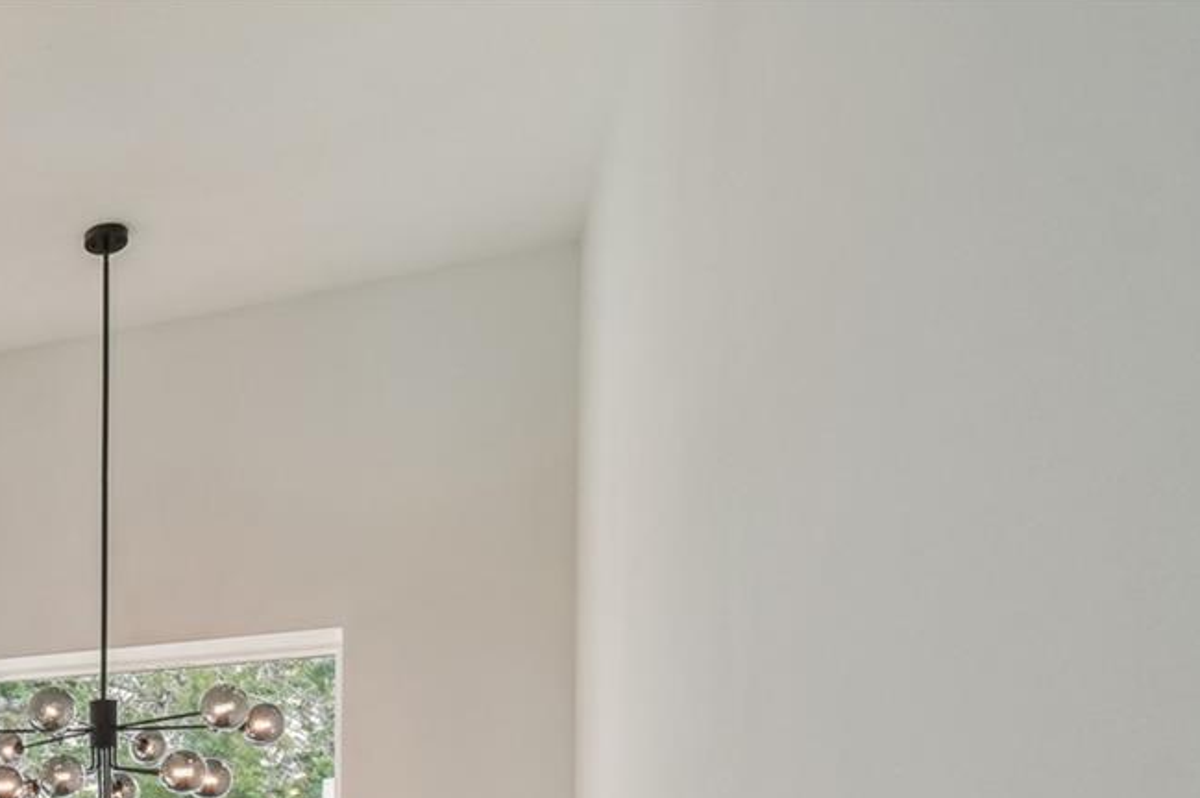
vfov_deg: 30.1
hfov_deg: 38.7
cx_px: -229
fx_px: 1233
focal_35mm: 37
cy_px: 979
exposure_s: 1/13
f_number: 7.1
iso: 100
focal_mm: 10
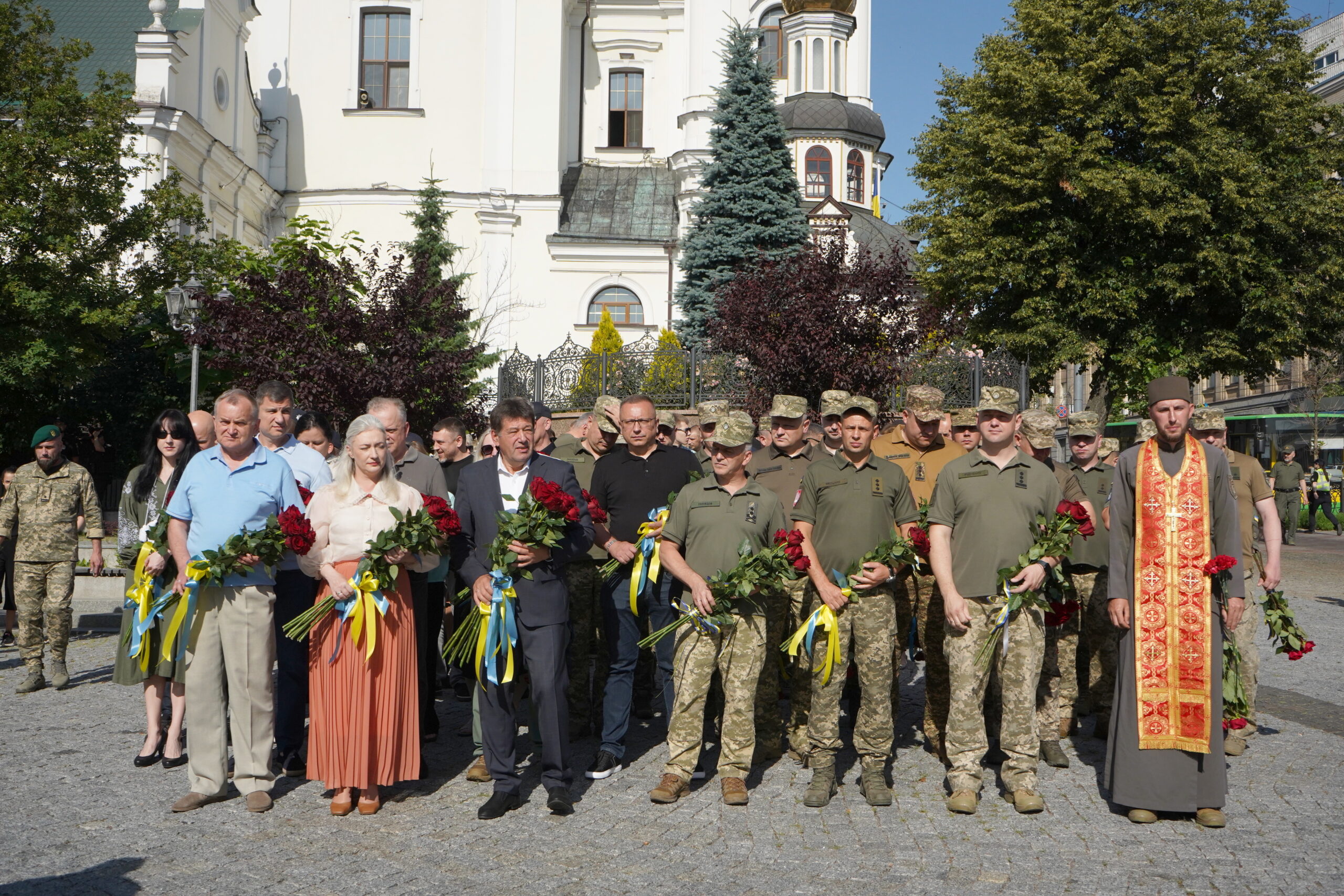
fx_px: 1456
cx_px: 672
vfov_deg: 34.2
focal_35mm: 39
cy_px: 448
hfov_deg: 49.6
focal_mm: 39
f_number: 8
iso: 1000
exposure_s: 1/3200
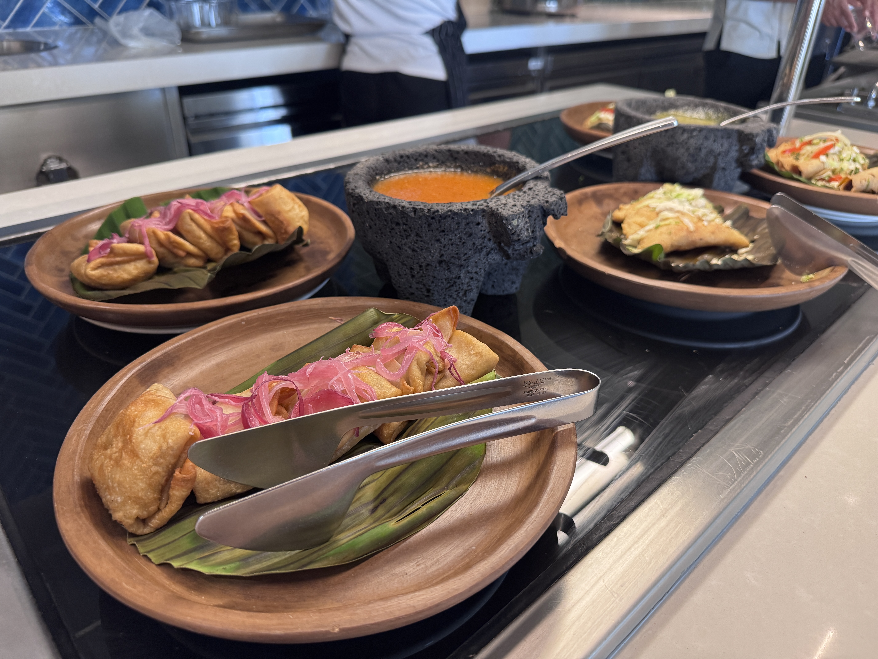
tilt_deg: -30.4
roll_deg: -1.7
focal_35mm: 24
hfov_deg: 71.6
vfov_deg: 56.8
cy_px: 330
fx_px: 609
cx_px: 439
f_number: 1.78
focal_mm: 6.76
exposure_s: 1/60
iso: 320
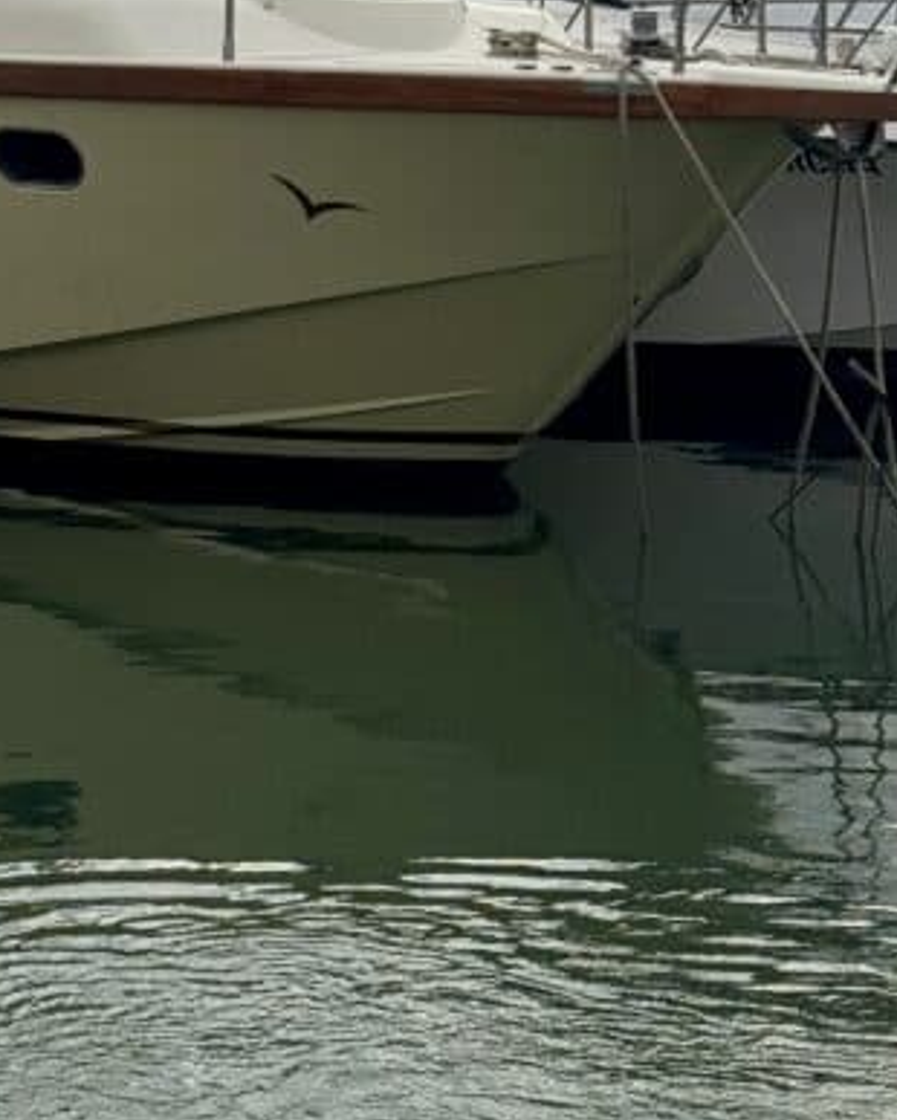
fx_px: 4112
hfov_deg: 12.2
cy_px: -162
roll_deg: -0.8
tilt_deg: +3.0
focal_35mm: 124
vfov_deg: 15.1
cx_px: -107
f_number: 1.78
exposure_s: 1/7937
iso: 64
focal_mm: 6.76
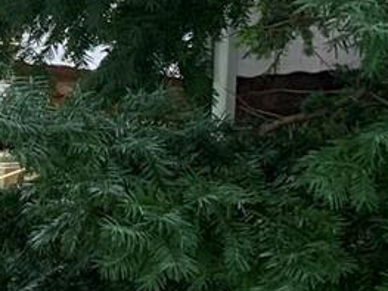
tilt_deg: -4.8
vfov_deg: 9.4
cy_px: 72
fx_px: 1770
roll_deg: +0.7
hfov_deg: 10.5
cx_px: -597
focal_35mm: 158
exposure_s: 1/121
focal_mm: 4.25
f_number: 1.8
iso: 50
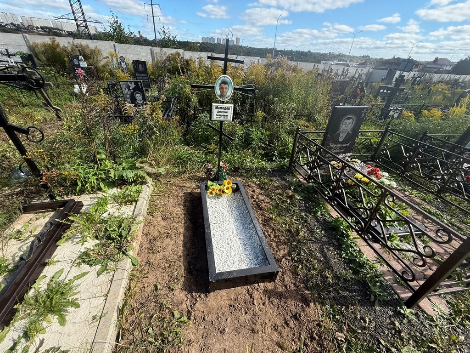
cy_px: 176
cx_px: 235
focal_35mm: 14
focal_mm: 2.22
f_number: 2.2
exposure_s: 1/1145
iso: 64
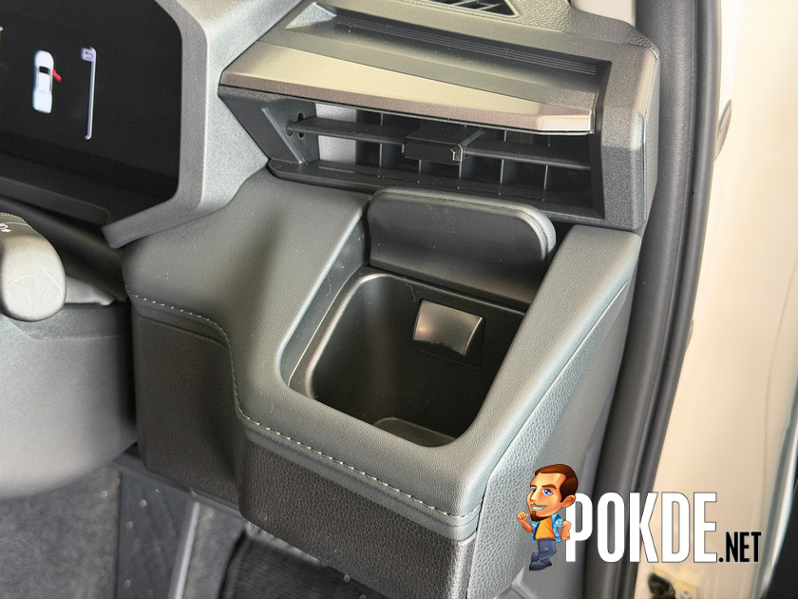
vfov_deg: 30.3
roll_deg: -1.4
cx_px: 399
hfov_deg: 39.7
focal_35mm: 48
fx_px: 1107
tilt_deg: -33.4
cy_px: 300
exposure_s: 1/33
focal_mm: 6.76
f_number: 1.78
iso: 250
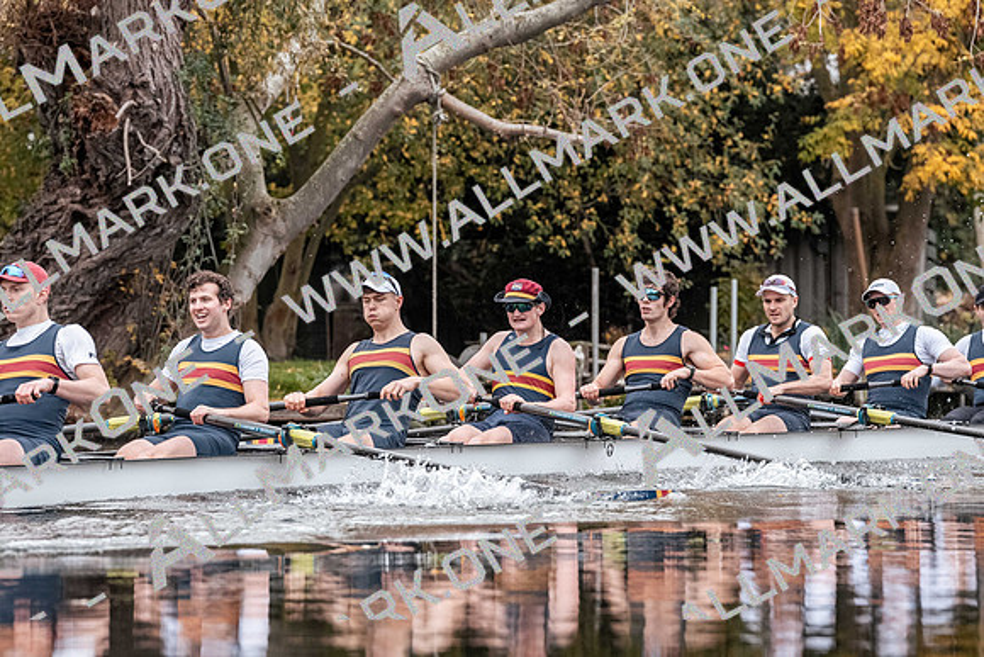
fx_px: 5468
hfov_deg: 10.3
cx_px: 492
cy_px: 328
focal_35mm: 200
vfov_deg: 6.9
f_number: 5.6
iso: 3200
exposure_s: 1/1000
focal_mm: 200
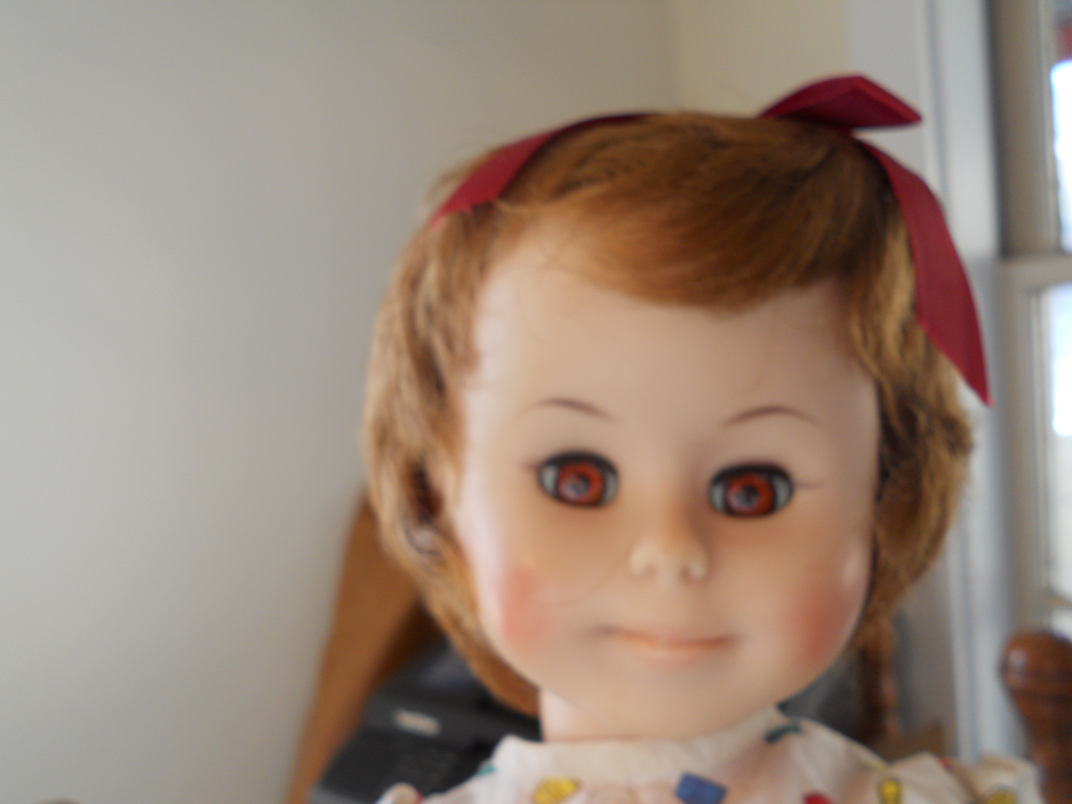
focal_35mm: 32
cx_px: 536
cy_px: 402
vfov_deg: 44.2
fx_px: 991
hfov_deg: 56.8
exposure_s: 1/30
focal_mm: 5.8
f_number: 3.5
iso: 100
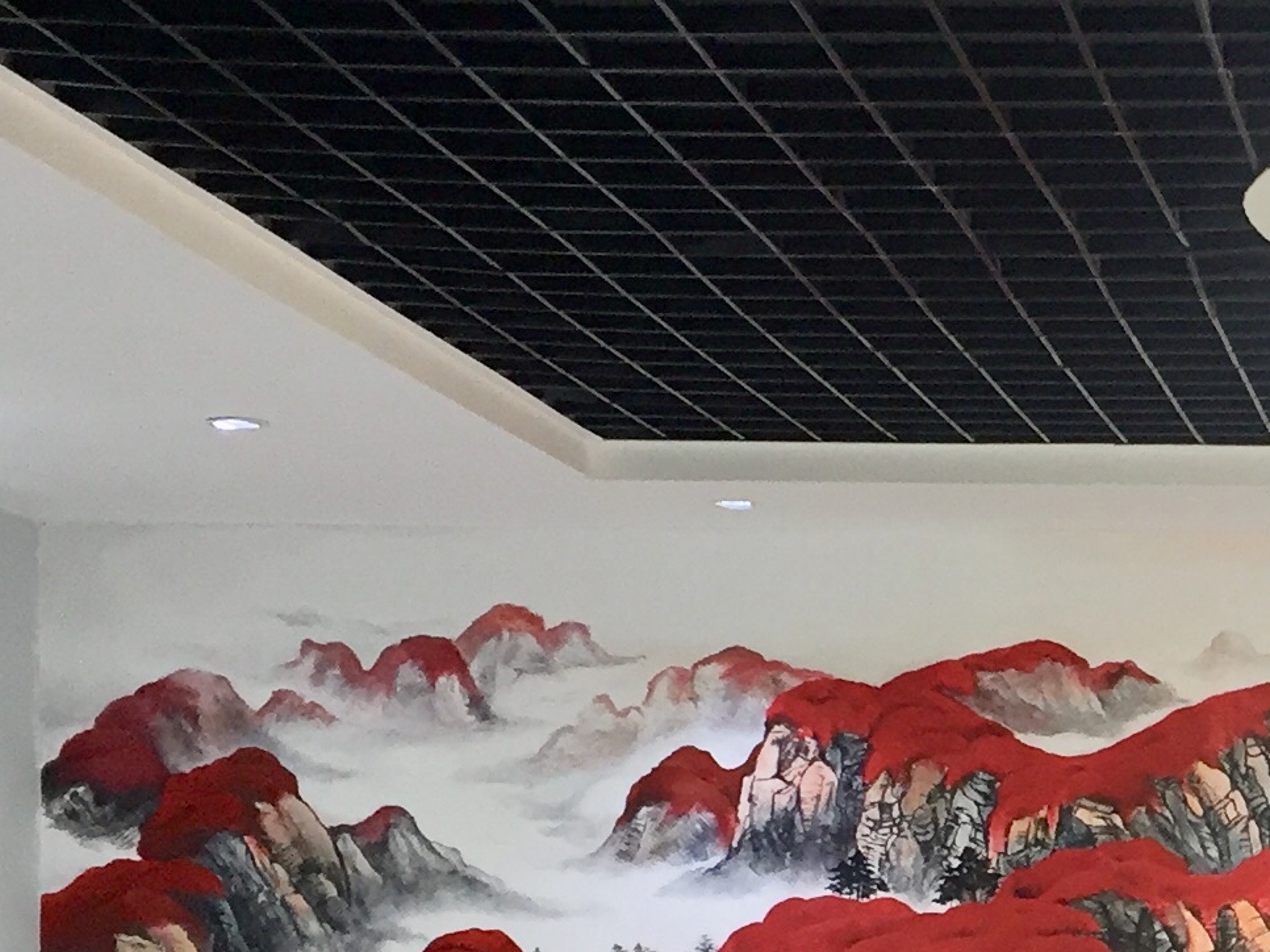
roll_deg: -0.9
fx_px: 3595
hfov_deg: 18.8
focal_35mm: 98
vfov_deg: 14.7
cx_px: 1582
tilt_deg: -0.4
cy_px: 1062
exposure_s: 1/33
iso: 40
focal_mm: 4.15
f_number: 2.2
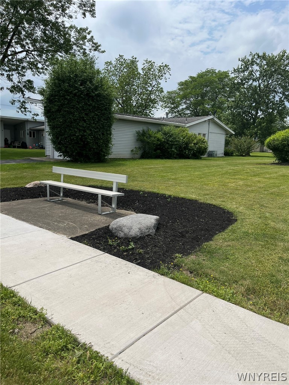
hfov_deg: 53.1
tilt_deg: -12.1
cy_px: 192
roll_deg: -2.5
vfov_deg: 67.3
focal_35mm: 26
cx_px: 144
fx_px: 289
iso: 50
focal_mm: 5.1
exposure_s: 1/6897
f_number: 1.6
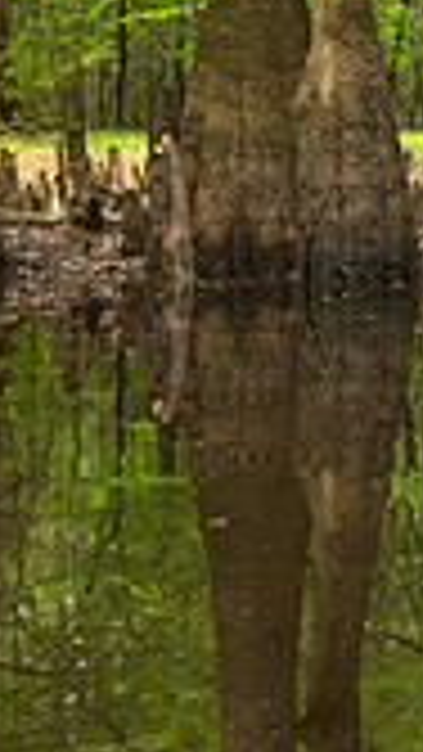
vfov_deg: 18.2
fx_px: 2272
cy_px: -34
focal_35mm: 114
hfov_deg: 10.5
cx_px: 492
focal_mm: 30
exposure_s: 1/320
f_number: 9
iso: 1600
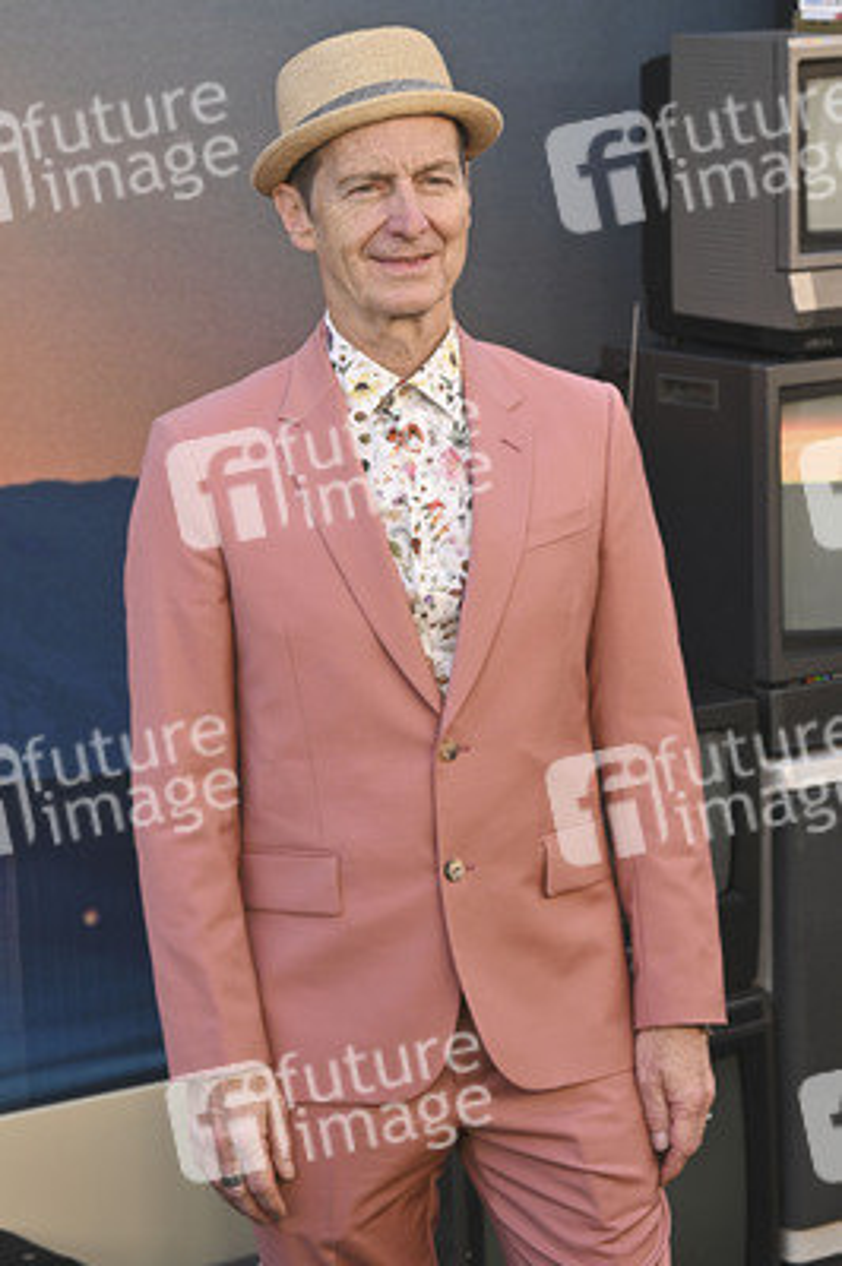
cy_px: 633
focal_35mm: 98
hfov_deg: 13.9
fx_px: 3444
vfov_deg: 20.8
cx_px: 421
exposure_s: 1/320
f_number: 7.1
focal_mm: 98
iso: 500
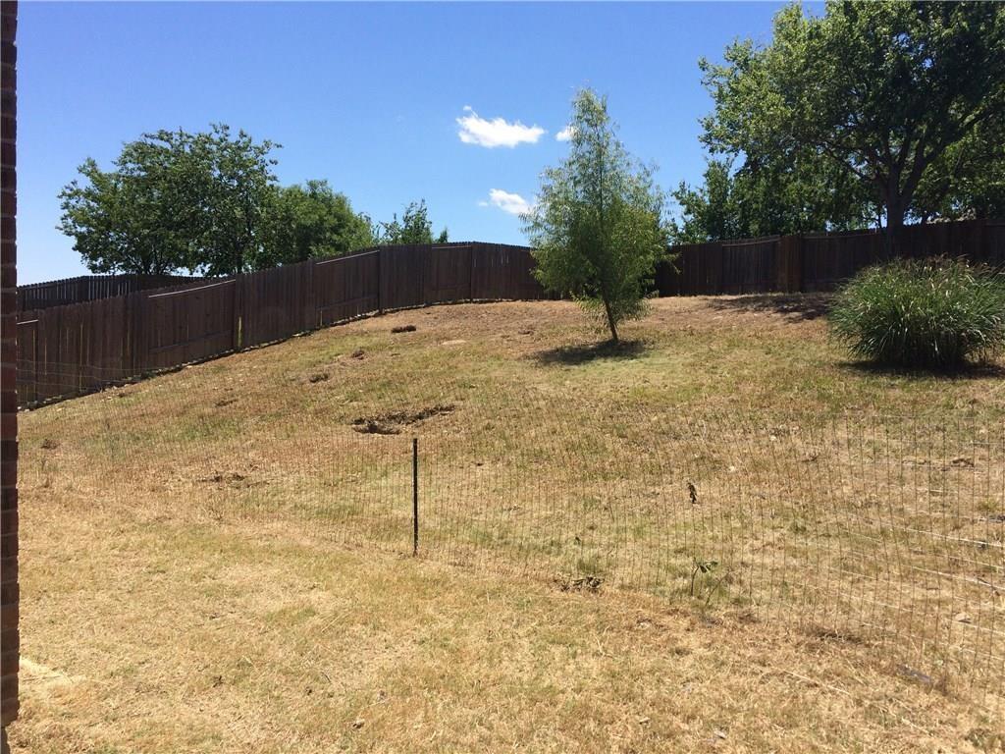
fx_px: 842
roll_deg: -1.5
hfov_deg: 61.7
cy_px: 377
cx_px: 502
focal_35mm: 29
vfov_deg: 48.2
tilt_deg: -6.1
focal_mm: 4.15
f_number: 2.2
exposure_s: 1/1953
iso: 32
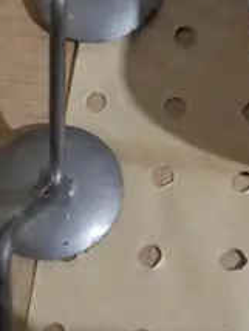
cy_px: -148
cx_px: 322
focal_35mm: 153
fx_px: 1464
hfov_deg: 9.5
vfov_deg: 12.3
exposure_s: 1/60
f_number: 3.6
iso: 1600
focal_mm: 16
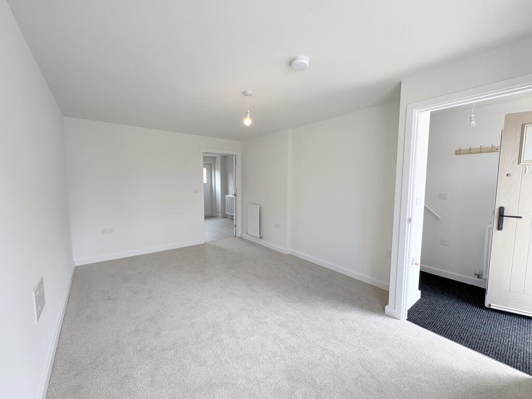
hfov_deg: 102.1
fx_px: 215
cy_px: 200
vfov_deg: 85.7
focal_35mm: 14
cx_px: 266
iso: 64
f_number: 2.2
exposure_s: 1/114
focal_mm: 2.22
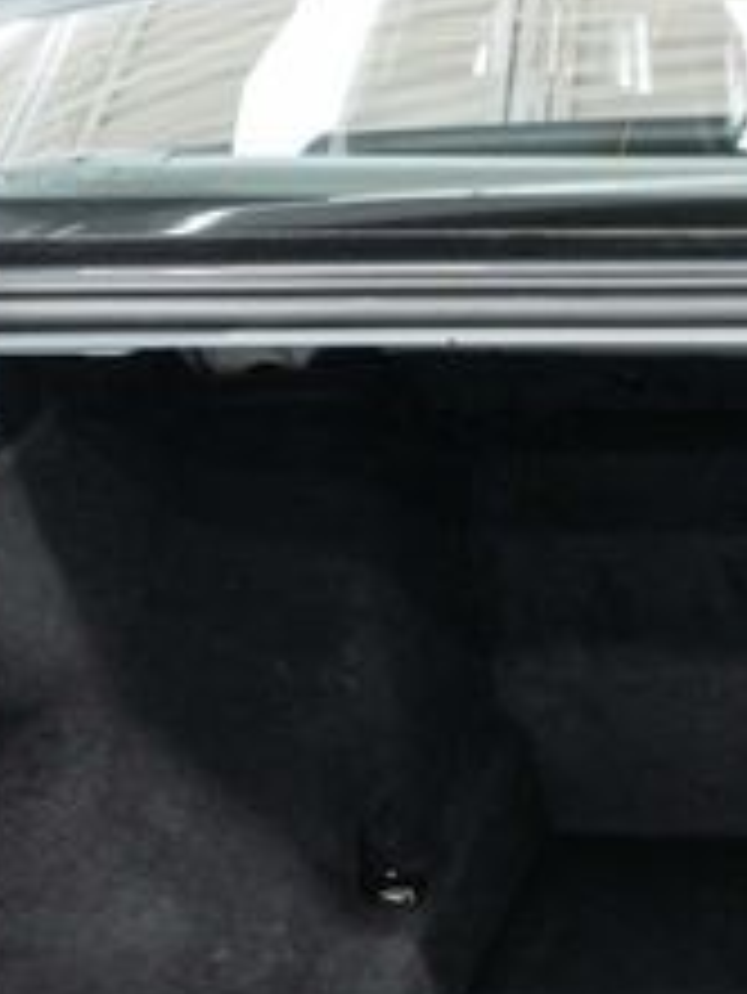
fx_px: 2242
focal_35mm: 78
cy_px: 938
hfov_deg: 17.8
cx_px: 940
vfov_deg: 24.1
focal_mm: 28
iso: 1250
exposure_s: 1/50
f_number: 3.2
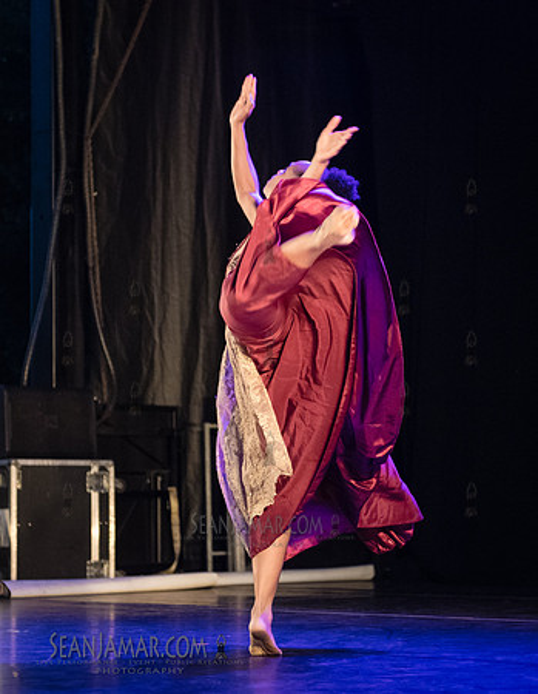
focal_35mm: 88
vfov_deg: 21.9
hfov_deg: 17.1
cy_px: 347
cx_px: 316
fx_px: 1791
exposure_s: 1/250
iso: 5000
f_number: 2.8
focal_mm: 62
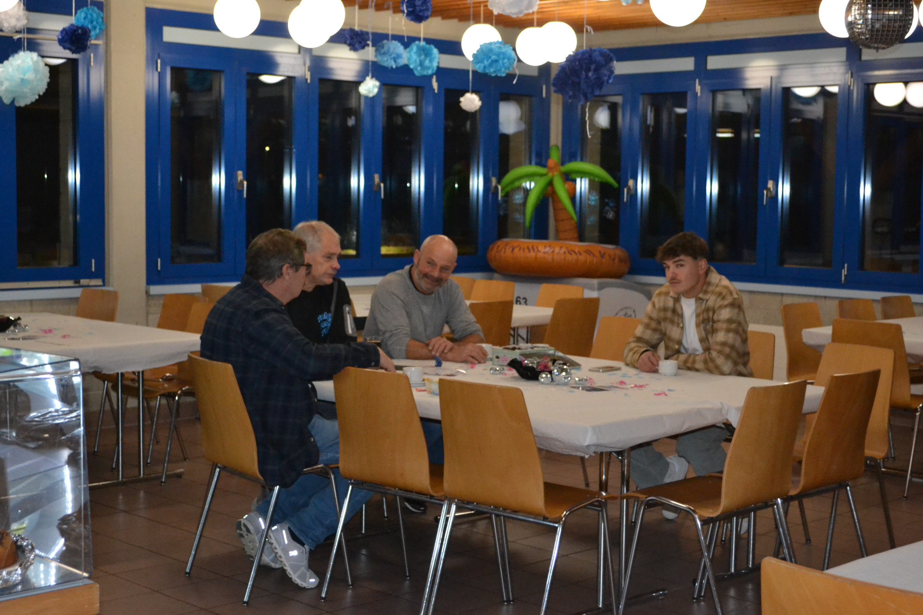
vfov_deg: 25.1
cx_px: 462
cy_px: 308
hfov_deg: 36.9
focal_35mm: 54
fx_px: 1384
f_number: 5
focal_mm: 36
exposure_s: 1/60
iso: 3200
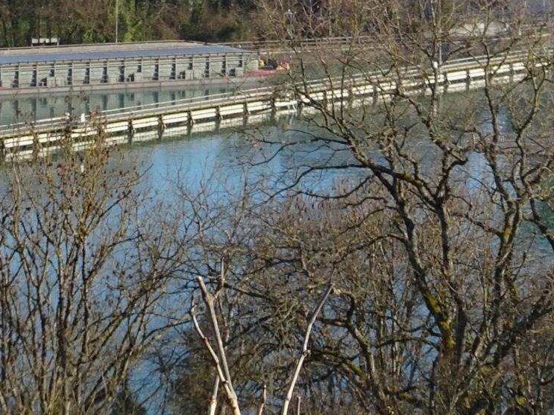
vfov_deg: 7.8
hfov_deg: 10.5
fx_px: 2976
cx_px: 590
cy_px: -201
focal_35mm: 186
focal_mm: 9.18
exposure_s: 1/320
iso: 80
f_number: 4.5
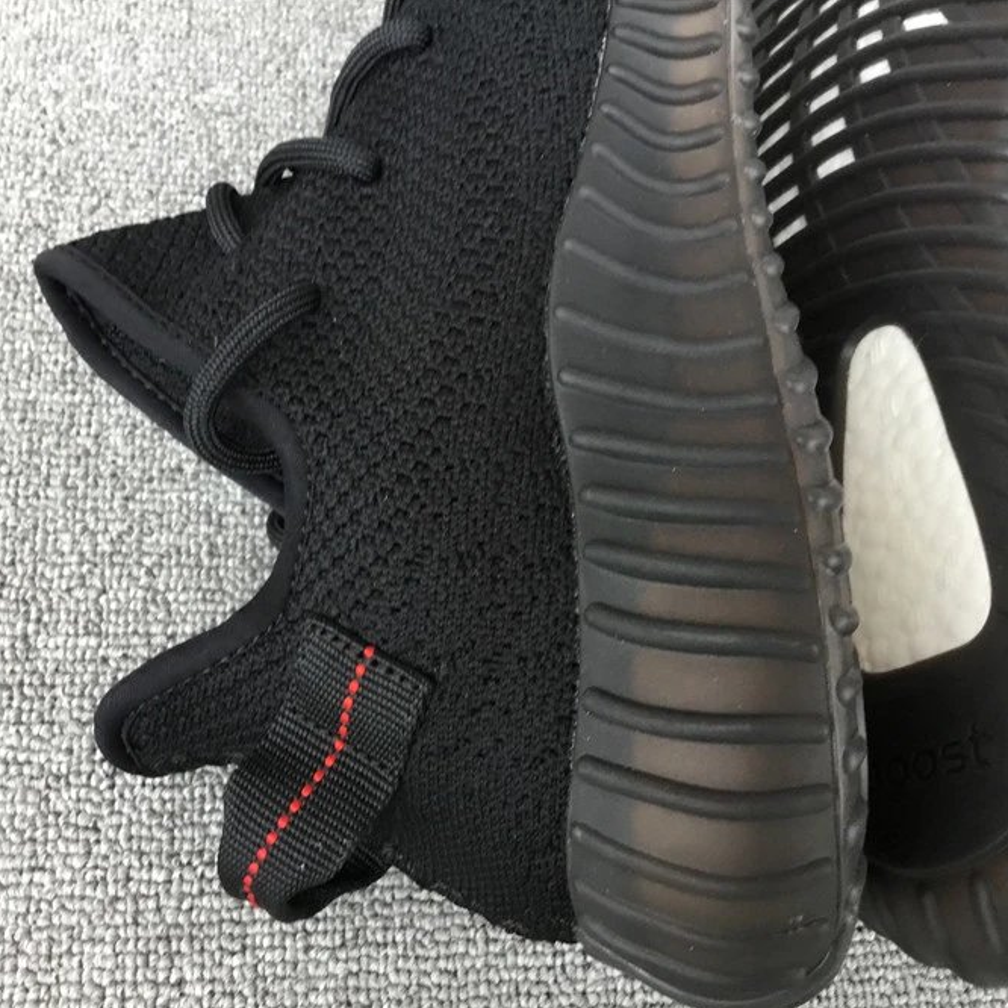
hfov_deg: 44.9
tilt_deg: -61.9
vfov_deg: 44.9
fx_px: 1219
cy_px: 506
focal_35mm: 37
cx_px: 480
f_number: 2.4
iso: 125
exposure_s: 1/33
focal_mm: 3.3
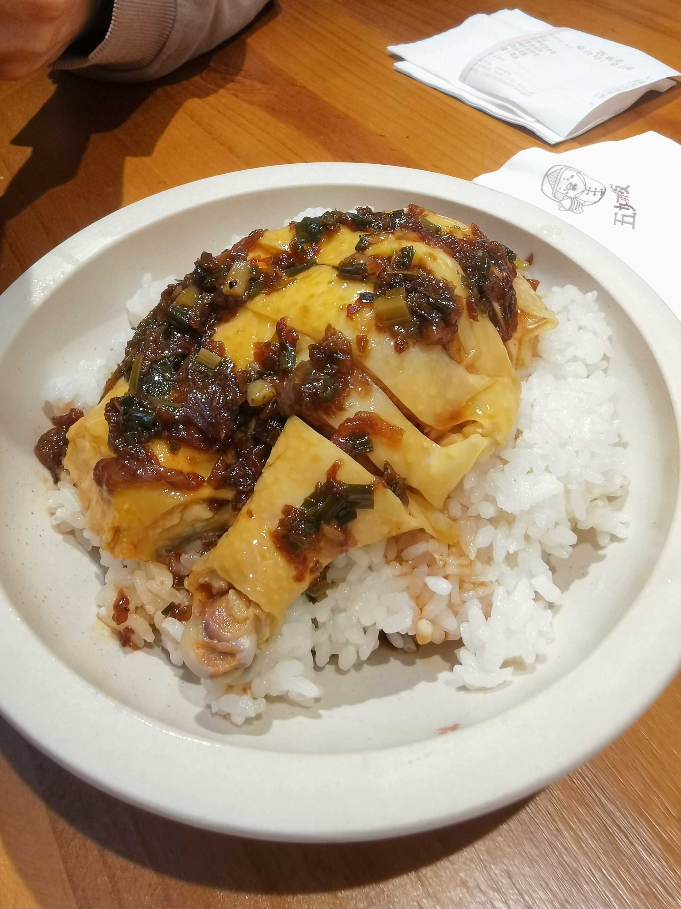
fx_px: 708
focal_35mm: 27
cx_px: 340
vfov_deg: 65.3
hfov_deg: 51.4
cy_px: 454
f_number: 2.2
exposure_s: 1/50
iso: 125
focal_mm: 2.26
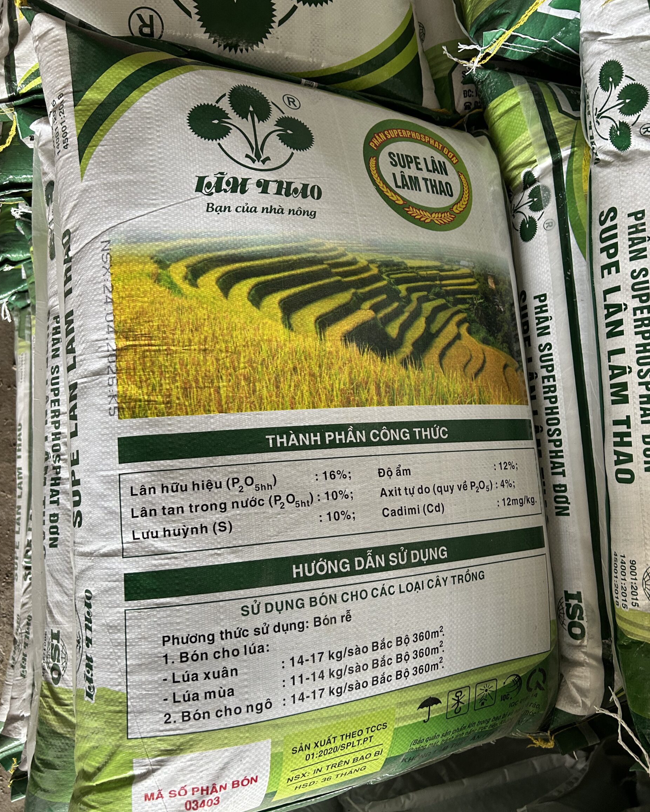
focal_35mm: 28
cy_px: 420
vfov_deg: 62.2
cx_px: 331
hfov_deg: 51.5
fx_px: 673
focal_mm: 5.7
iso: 125
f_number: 1.5
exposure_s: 1/92
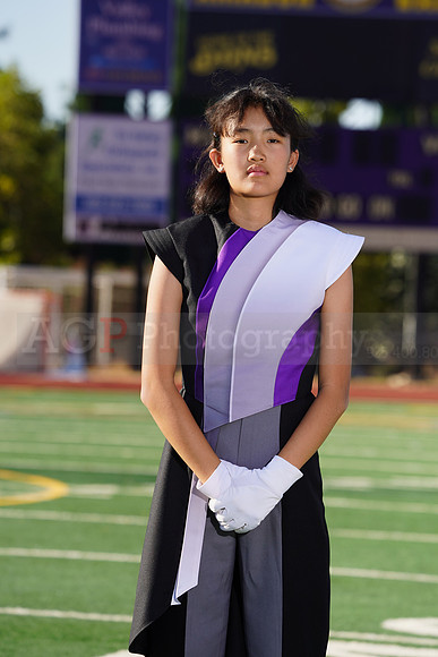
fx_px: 4942
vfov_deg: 7.6
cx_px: 219
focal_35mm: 271
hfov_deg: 5.1
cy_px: 328
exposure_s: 1/250
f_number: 9
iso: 100
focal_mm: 271
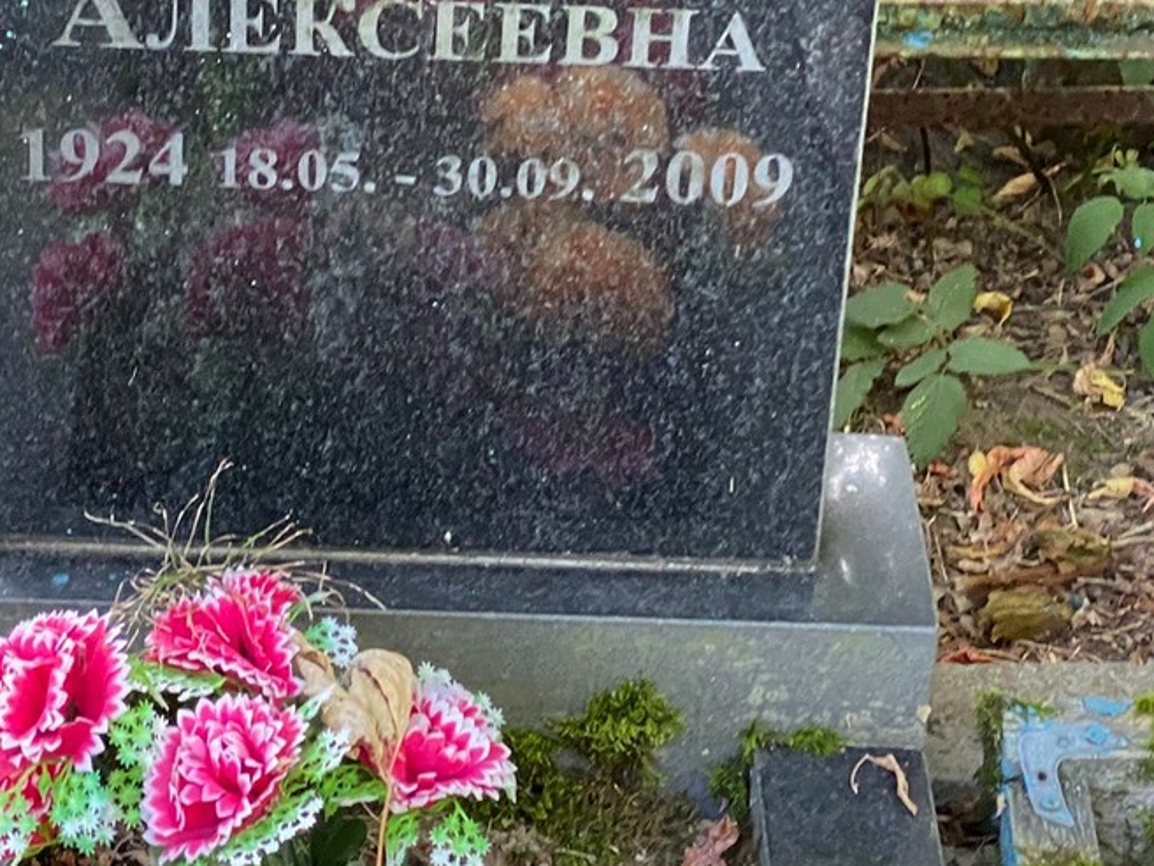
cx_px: 434
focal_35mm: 114
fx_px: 3801
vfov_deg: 12.9
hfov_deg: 17.2
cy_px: 47
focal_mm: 6
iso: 160
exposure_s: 1/63
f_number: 2
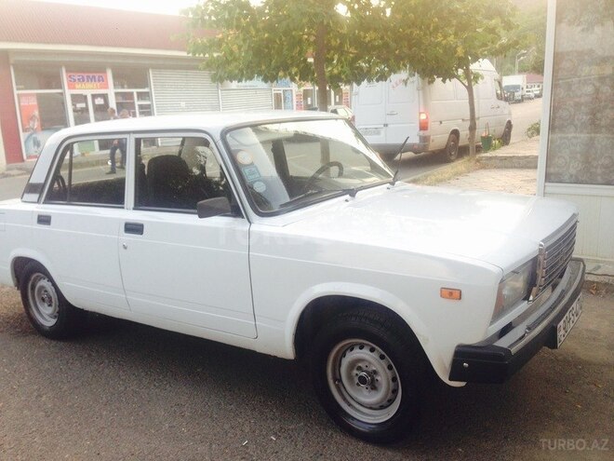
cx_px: 307
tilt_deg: -17.2
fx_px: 585
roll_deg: +2.6
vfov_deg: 42.9
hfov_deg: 55.4
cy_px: 230
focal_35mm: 33
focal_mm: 4.12
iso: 50
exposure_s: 1/40
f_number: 2.4
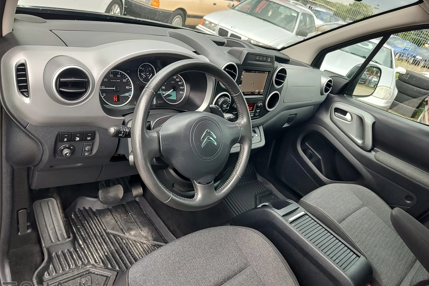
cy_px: 141
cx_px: 215
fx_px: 286
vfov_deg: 53.1
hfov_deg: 73.7
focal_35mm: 24
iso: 100
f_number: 1.8
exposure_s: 1/199
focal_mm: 5.56
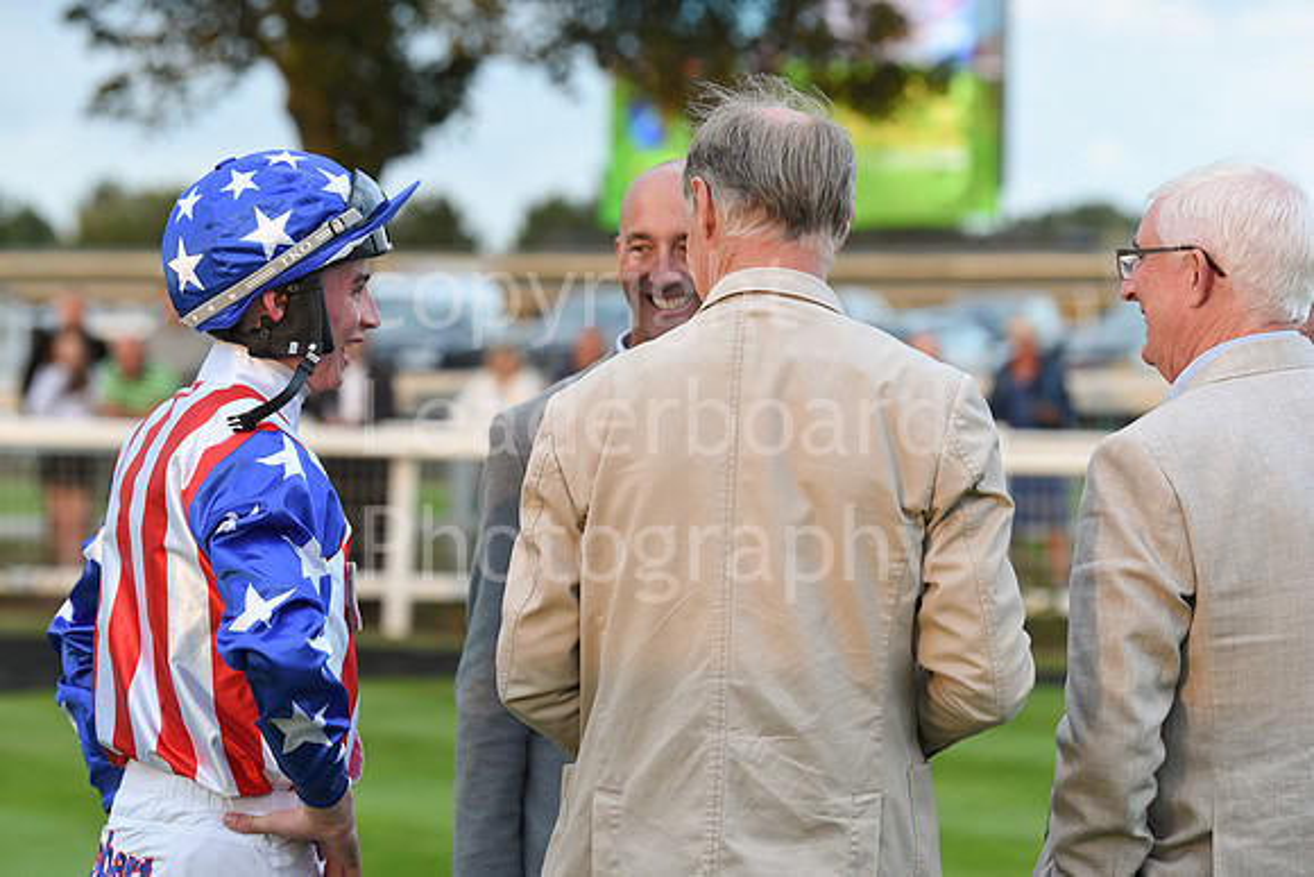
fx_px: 4928
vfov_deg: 10.2
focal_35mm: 135
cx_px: 657
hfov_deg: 15.2
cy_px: 438
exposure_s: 1/640
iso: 1250
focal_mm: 135
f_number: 4.5
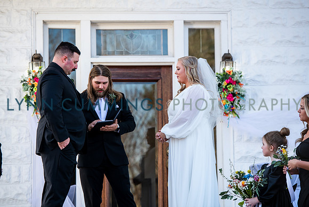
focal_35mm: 150
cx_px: 154
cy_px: 104
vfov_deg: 9.2
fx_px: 1288
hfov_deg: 13.7
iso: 200
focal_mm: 150
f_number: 3.5
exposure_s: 1/400
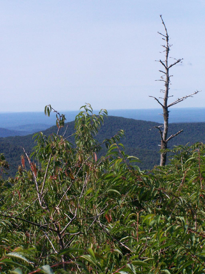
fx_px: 924
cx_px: 102
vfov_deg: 16.8
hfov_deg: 12.7
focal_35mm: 117
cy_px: 137
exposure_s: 1/1600
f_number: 6.3
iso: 400
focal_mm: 19.4
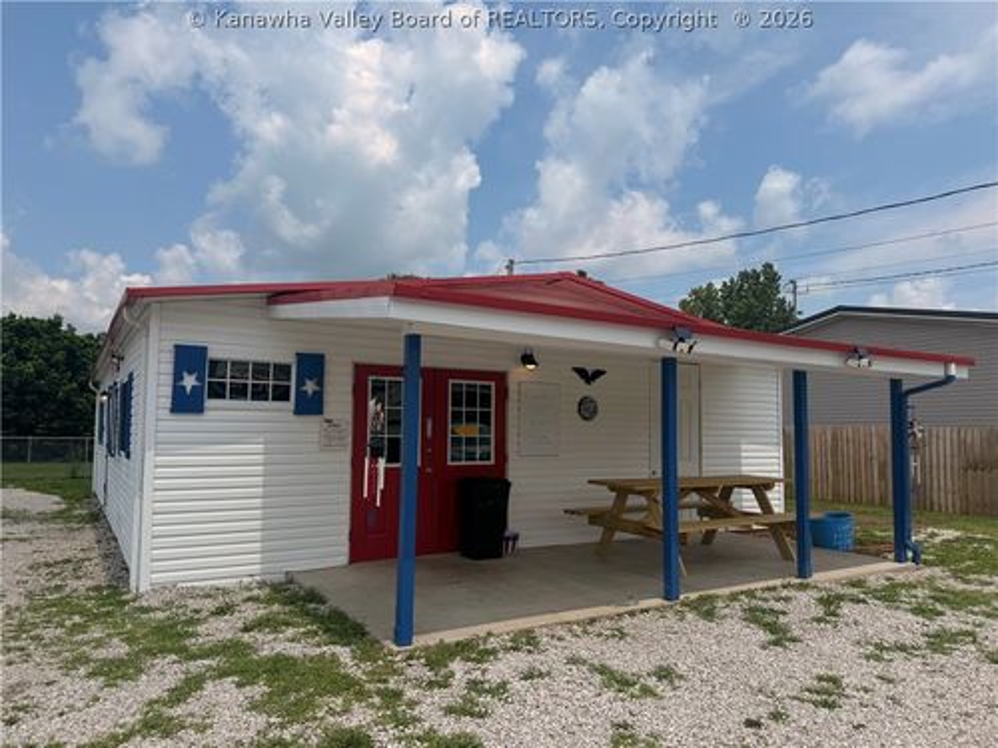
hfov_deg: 71.6
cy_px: 374
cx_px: 499
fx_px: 692
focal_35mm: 24
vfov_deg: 56.8
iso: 80
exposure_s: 1/8130
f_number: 1.78
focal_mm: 6.76
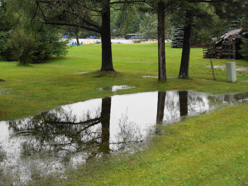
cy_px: 93
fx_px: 351
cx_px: 110
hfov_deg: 38.9
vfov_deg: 29.7
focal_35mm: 49
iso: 100
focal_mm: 30
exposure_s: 1/80
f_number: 4.5
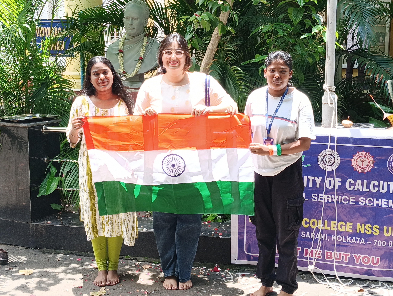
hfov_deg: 34.3
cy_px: 148
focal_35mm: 56
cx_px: 196
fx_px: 637
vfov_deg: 26.2
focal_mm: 4.22
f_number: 1.8
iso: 52
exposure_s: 1/100
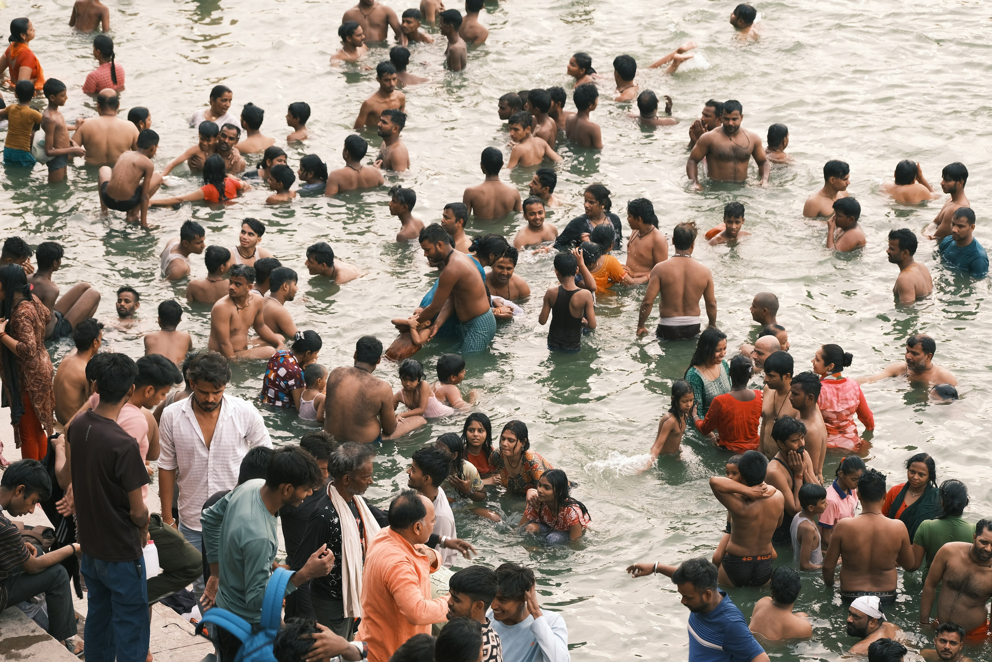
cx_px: 496
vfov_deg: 9.7
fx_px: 3885
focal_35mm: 141
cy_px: 331
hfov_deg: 14.6
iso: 200
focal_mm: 94.3
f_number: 5.6
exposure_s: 1/125
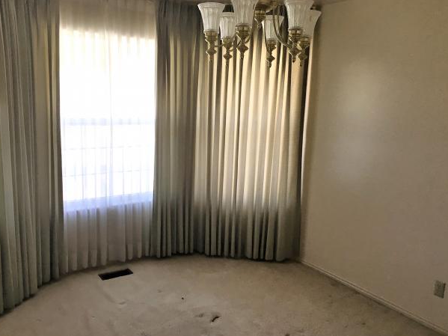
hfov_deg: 58.3
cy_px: 167
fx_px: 401
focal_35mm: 31
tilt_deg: -10.9
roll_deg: -2.8
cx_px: 217
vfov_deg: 45.4
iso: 25
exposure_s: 1/30
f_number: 2.2
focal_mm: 4.15
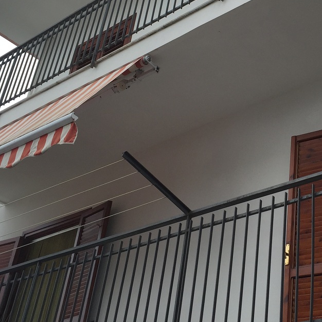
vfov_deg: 29.0
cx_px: 272
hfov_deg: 28.3
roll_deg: -5.7
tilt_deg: +34.3
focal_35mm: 59
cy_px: 130
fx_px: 621
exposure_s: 1/573
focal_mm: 4.15
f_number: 2.2
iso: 32
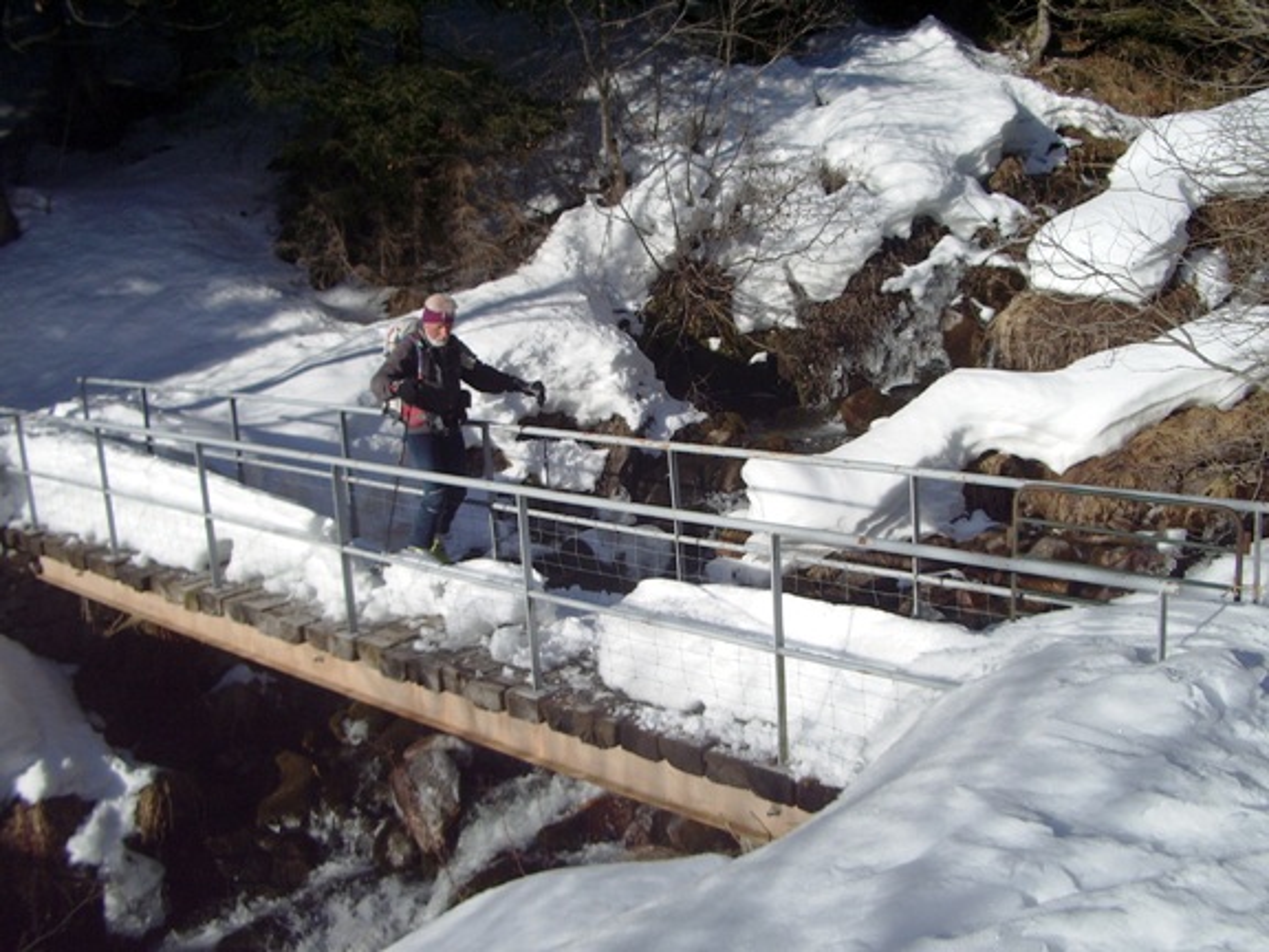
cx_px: 634
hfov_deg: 52.6
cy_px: 476
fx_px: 1283
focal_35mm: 35
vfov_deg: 40.7
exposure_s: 1/640
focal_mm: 5.8
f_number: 4.3
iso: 50
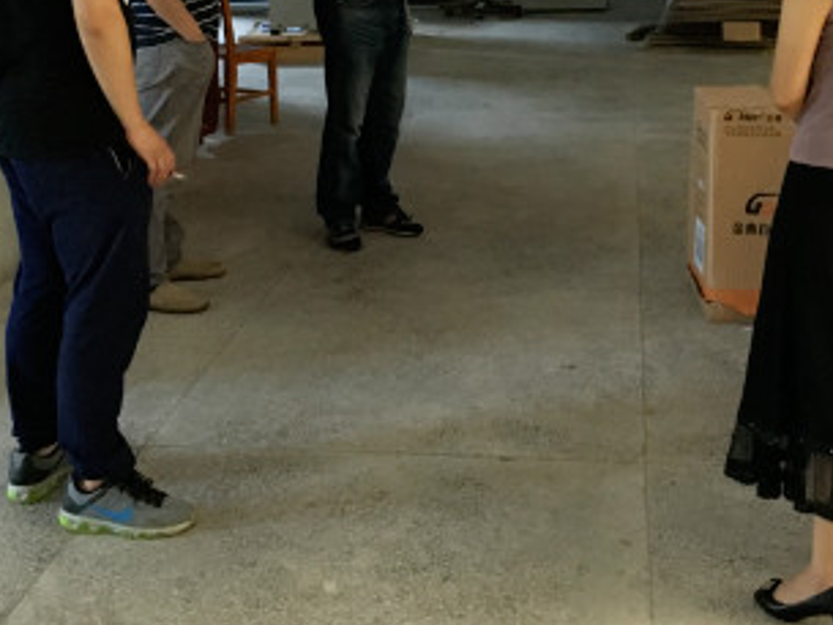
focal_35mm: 57
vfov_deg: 25.0
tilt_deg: -10.0
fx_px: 1372
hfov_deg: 33.6
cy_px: 74
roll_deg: -0.1
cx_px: 516
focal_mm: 4.15
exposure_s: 1/17
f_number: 2.2
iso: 250
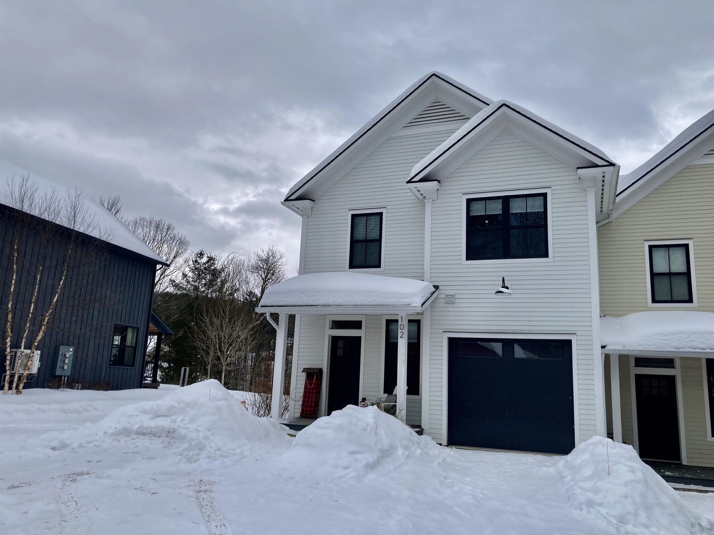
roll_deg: -3.3
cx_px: 357
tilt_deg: +12.3
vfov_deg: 49.7
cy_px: 268
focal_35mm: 28
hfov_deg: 63.4
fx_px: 578
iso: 20
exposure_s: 1/823
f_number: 1.8
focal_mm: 3.99
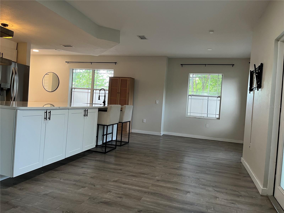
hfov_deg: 67.3
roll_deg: -3.6
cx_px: 142
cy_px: 106
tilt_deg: -1.2
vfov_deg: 53.1
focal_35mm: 26
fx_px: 213
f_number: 1.6
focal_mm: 5.1
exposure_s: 1/60
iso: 160
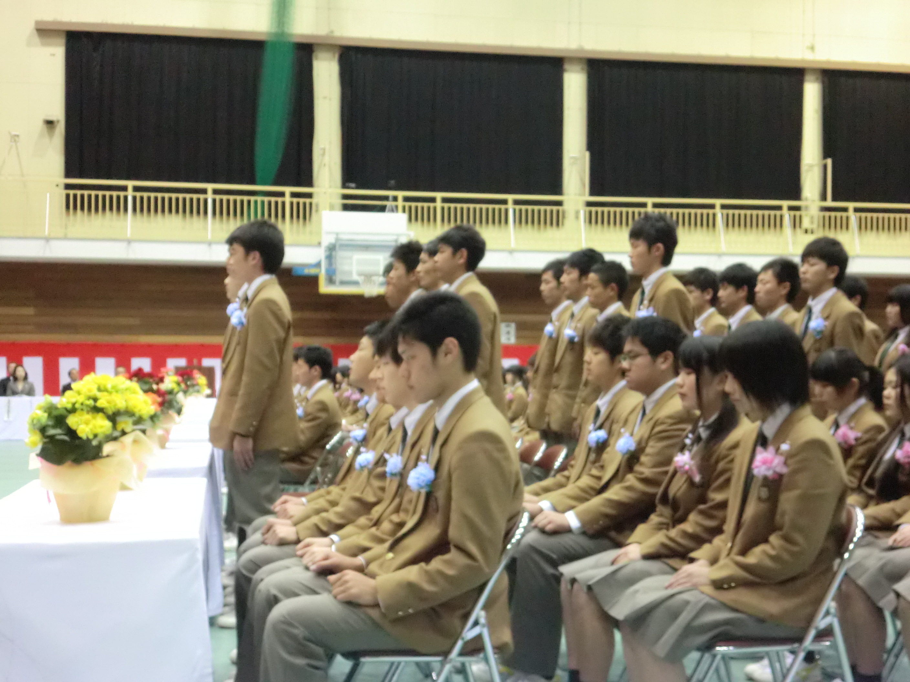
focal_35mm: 47
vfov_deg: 30.9
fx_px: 1236
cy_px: 341
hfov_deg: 40.4
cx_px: 455
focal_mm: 8.46
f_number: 3.4
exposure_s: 1/50
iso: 800
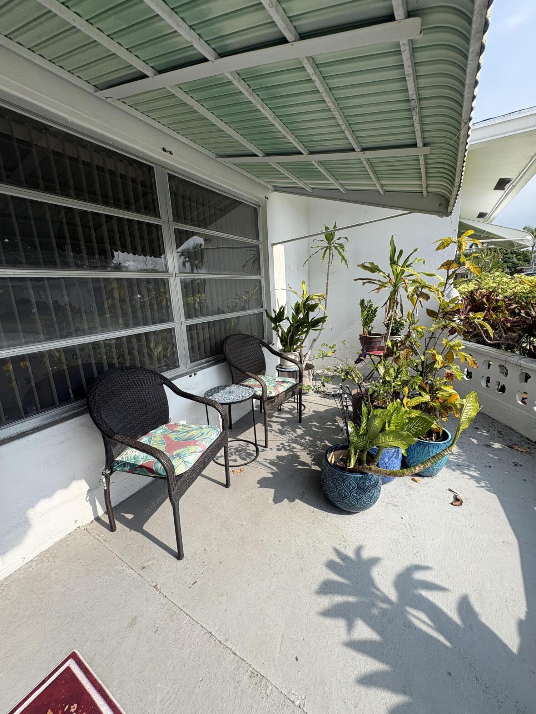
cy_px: 357
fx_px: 289
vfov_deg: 102.1
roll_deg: +2.9
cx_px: 268
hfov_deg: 85.7
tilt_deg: -13.0
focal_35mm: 14
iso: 40
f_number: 2.2
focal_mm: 2.22
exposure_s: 1/1160
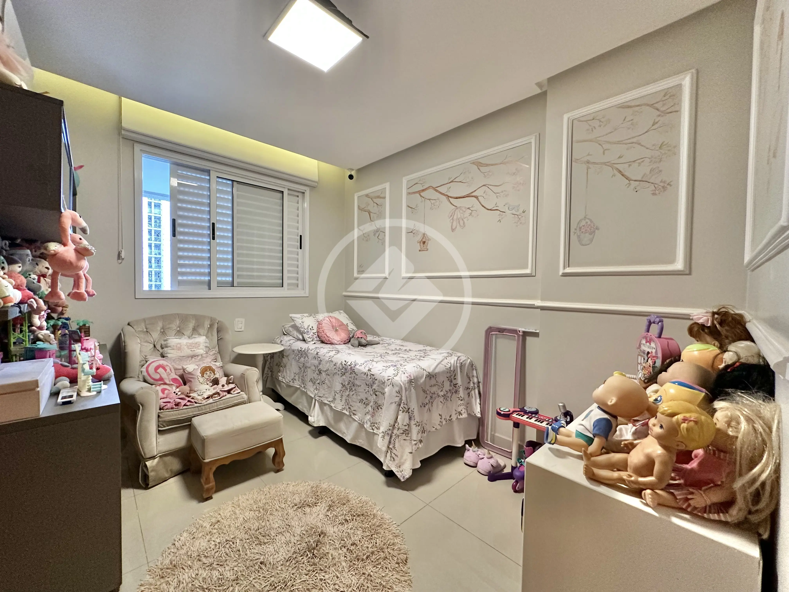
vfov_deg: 85.7
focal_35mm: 14
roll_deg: -0.6
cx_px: 394
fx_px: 319
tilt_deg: -1.5
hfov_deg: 102.1
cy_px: 296
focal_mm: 2.22
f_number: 2.2
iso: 320
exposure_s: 1/120
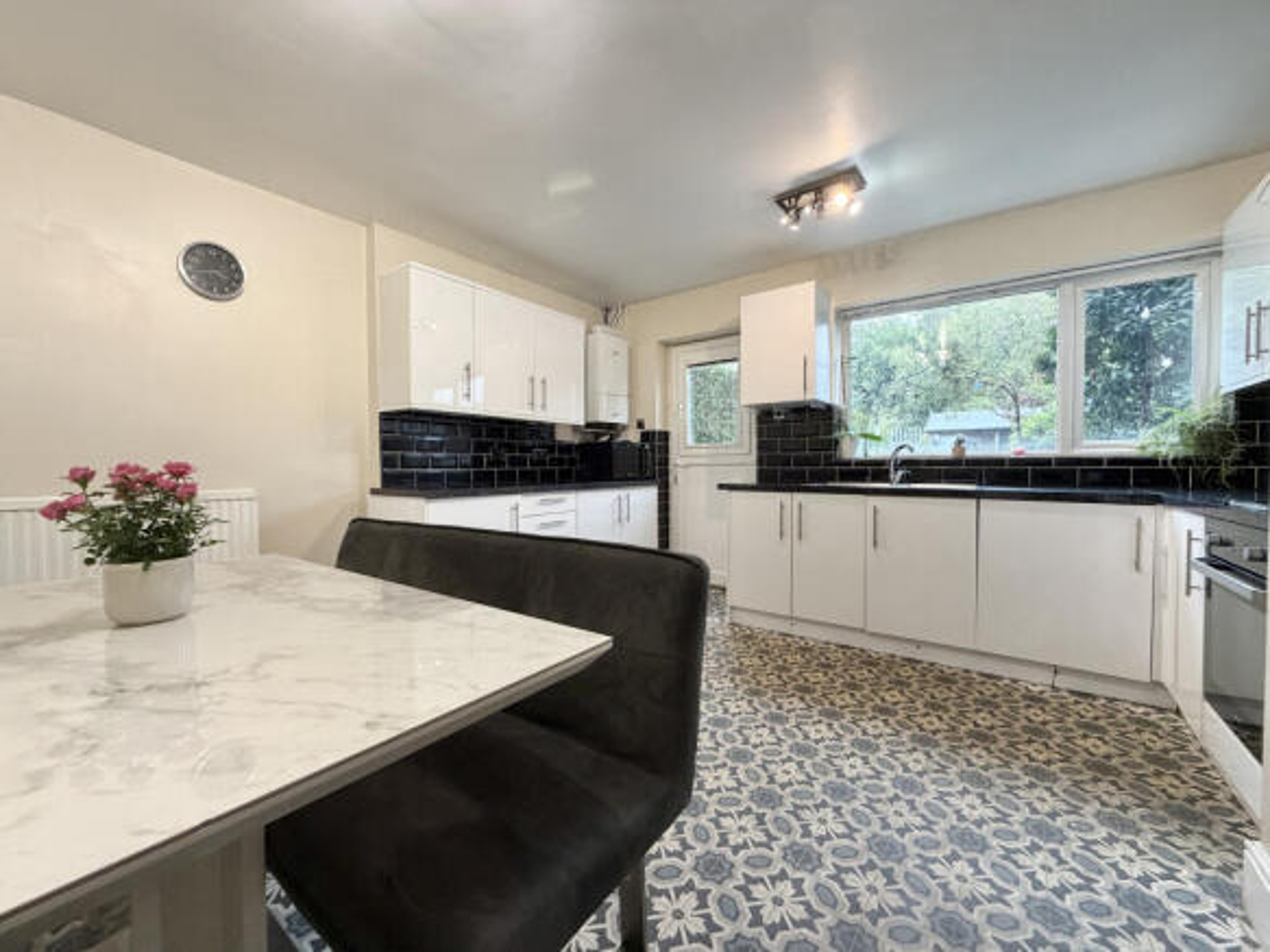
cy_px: 476
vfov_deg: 85.7
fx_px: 514
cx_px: 635
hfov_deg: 102.1
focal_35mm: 14
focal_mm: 2.22
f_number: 2.2
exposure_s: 1/100
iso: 320
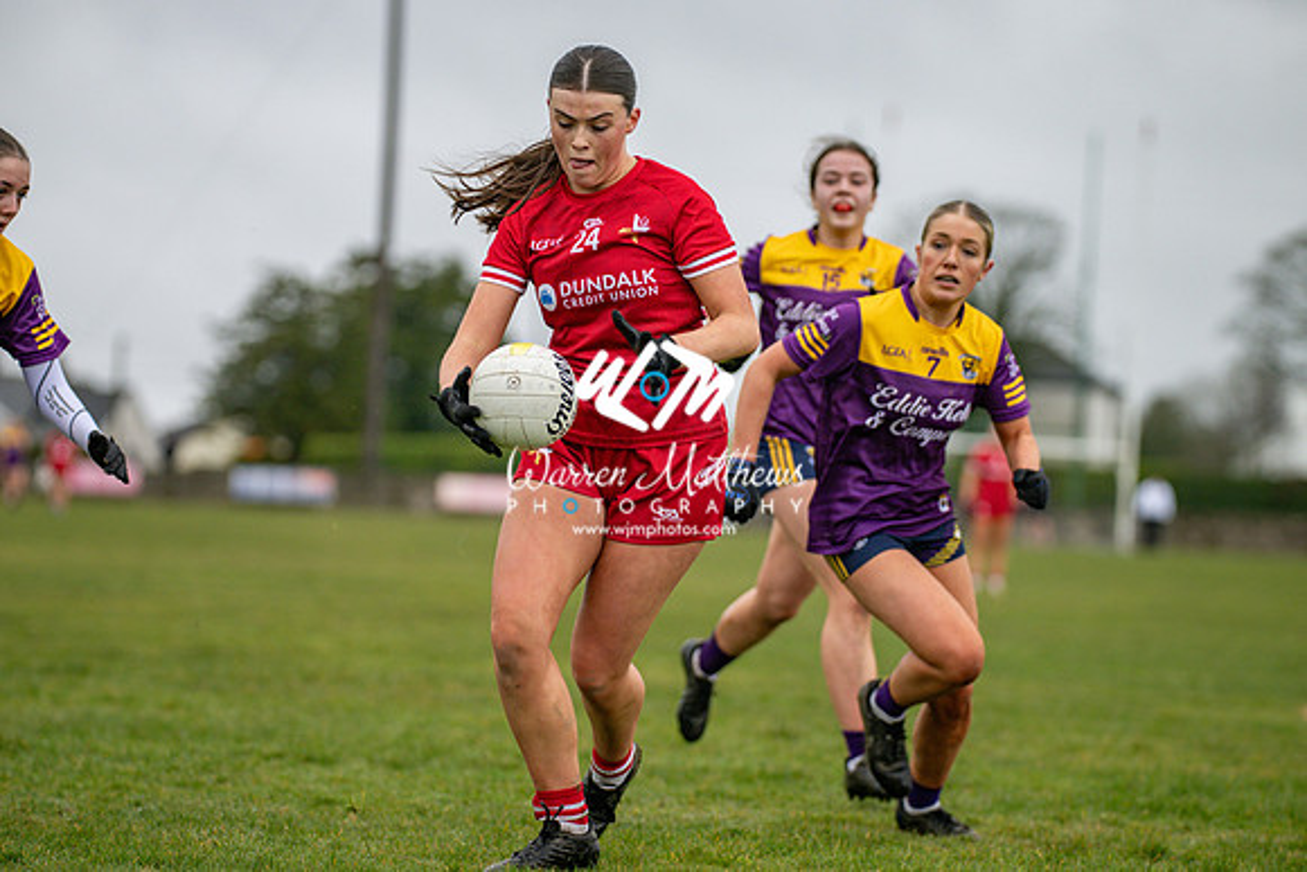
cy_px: 436
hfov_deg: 12.8
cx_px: 654
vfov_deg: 8.6
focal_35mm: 160
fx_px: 5810
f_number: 2.8
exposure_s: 1/1000
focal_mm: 160
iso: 400
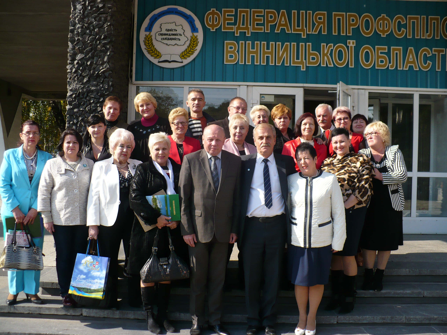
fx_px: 478
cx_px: 224
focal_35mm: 37
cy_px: 168
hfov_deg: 50.1
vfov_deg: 38.7
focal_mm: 6.1
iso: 100
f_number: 2.8
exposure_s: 1/800
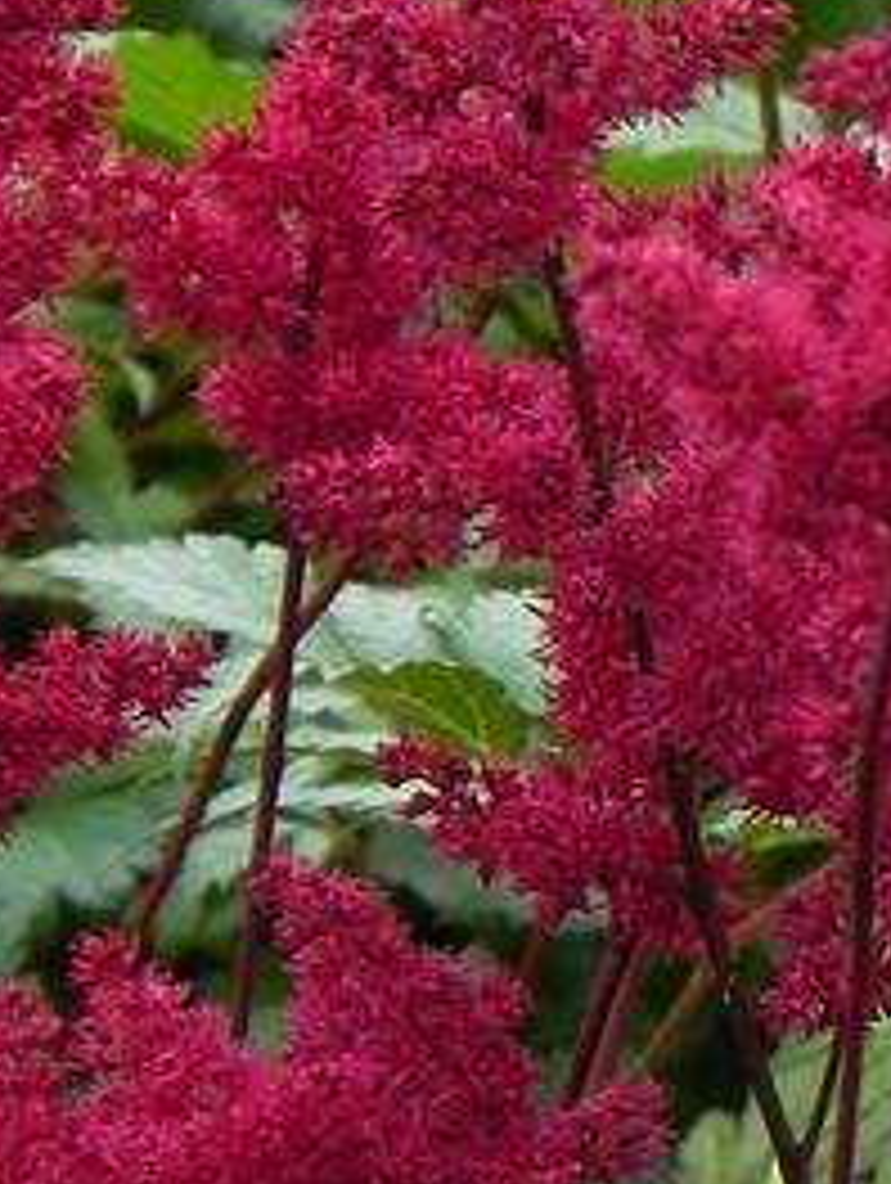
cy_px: 77
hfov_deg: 1.7
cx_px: 1098
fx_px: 30265
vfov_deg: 2.2
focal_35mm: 884
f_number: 5
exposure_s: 1/200
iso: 160
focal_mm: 51.8
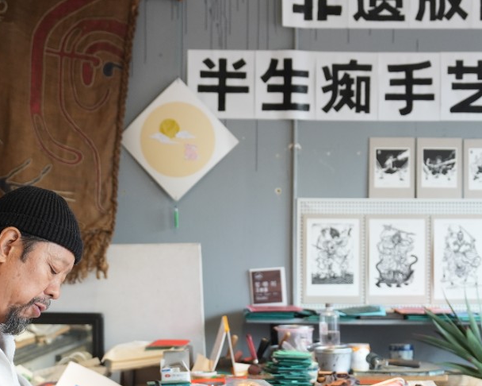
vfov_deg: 19.3
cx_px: 309
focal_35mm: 79
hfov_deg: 24.1
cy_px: 282
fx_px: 1127
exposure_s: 1/125
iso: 500
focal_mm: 32
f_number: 2.8
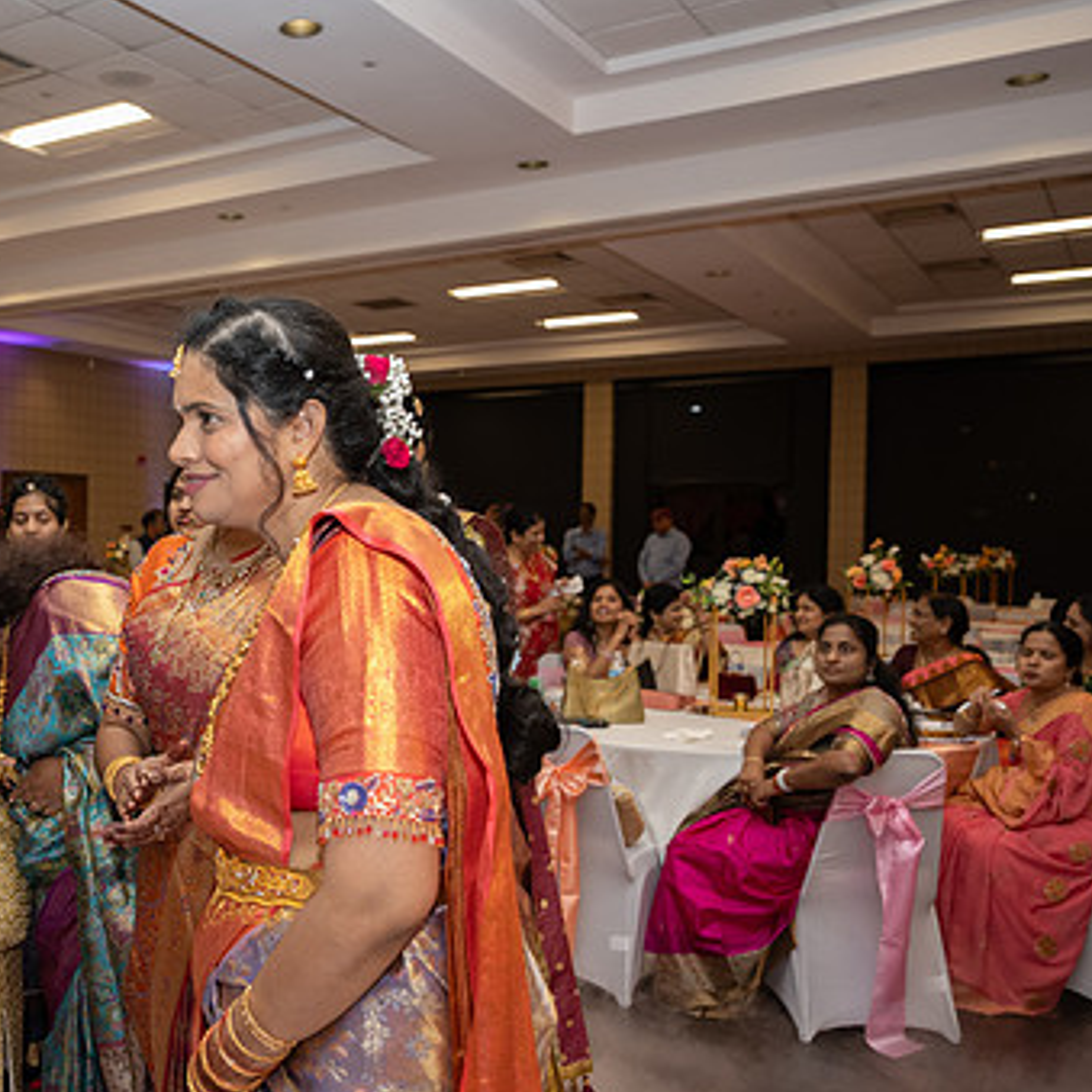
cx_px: 238
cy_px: 569
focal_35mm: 36
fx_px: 1285
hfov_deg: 44.1
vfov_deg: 46.0
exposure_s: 1/160
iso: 1250
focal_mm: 24
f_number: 3.2
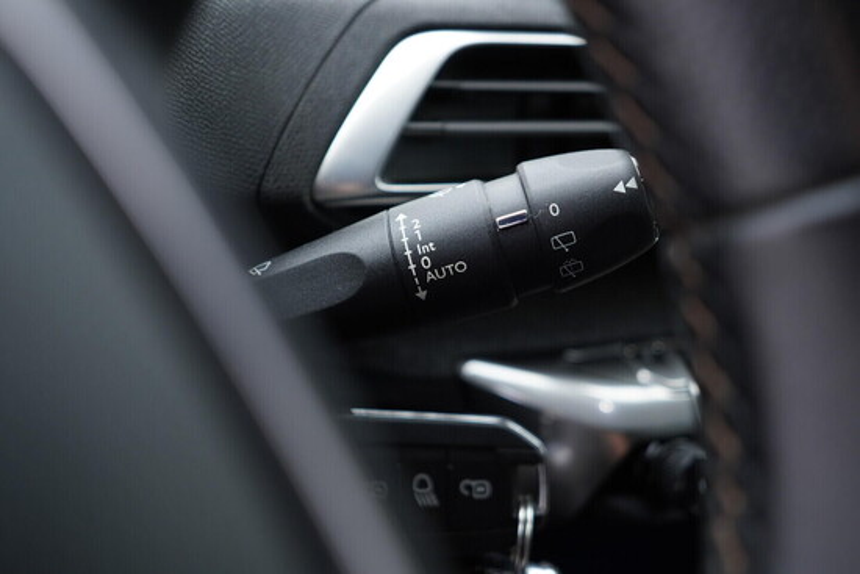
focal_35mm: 36
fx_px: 860
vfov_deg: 36.9
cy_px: 287
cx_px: 430
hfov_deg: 53.1
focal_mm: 24
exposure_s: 1/40
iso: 250
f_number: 2.8
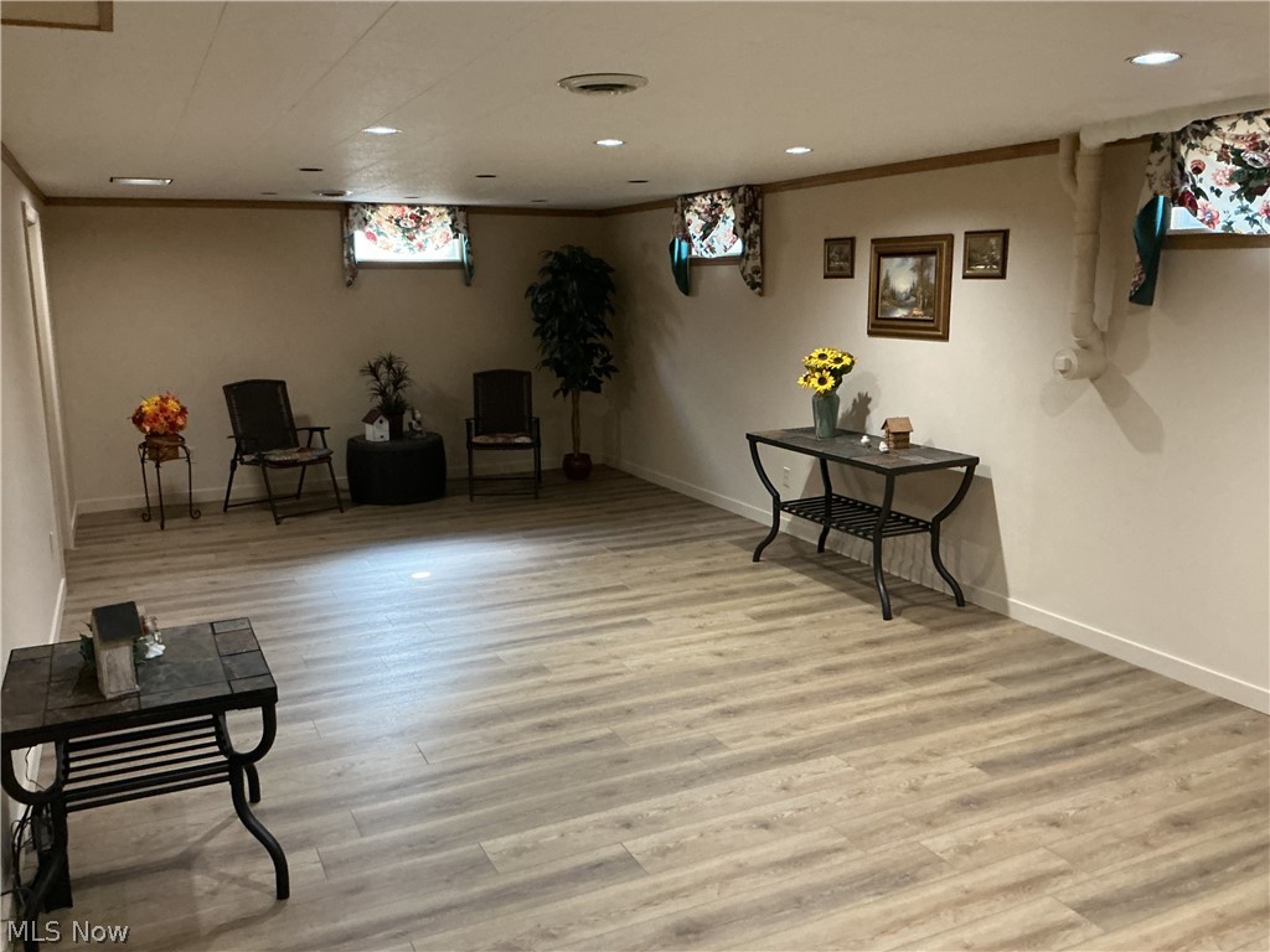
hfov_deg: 61.7
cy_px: 476
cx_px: 635
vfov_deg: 48.2
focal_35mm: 29
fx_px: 1064
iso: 250
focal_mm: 3
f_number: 1.8
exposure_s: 1/30
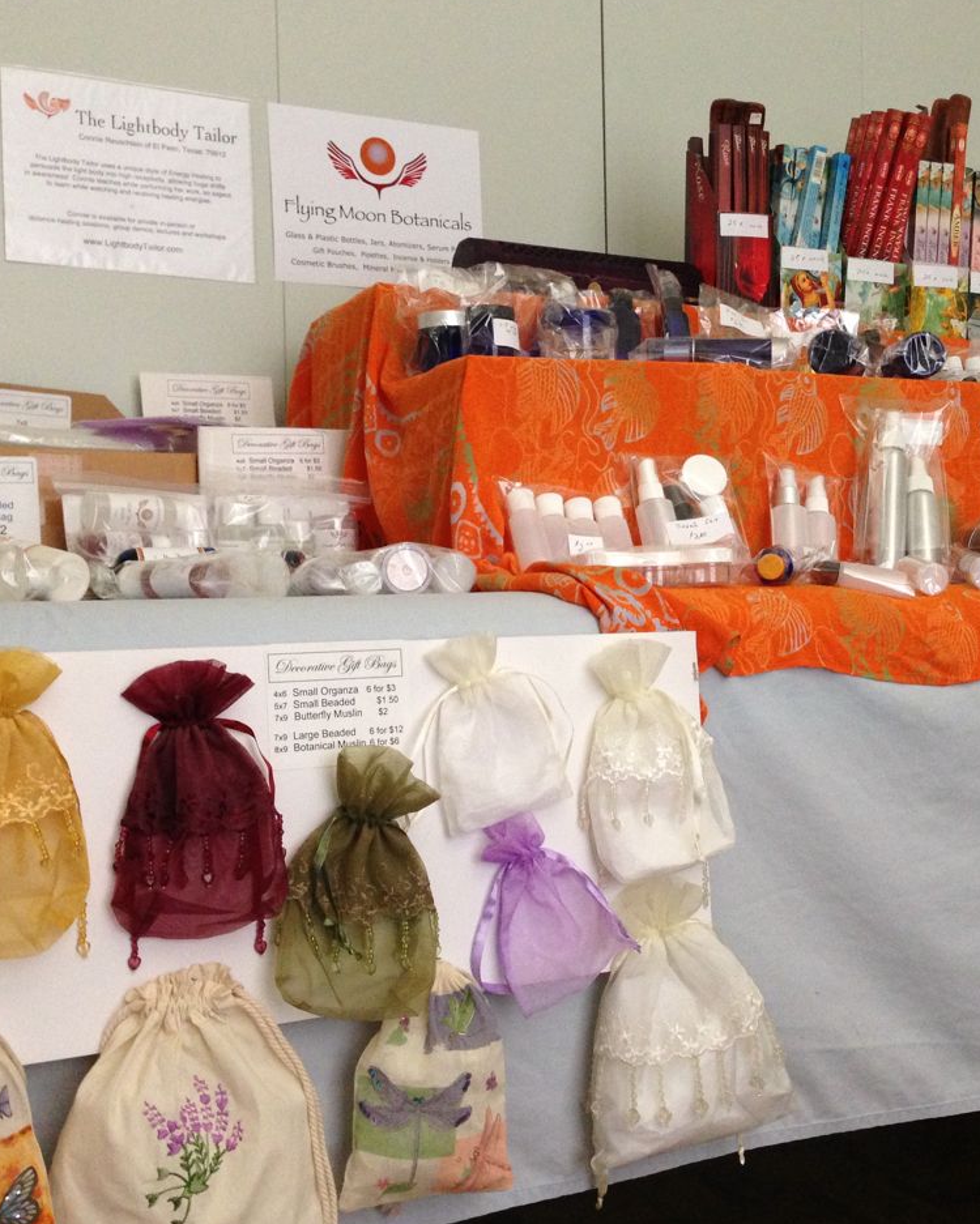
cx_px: 617
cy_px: 610
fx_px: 1595
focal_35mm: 44
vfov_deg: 42.0
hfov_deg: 34.0
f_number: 2.4
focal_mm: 4.13
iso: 250
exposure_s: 1/20
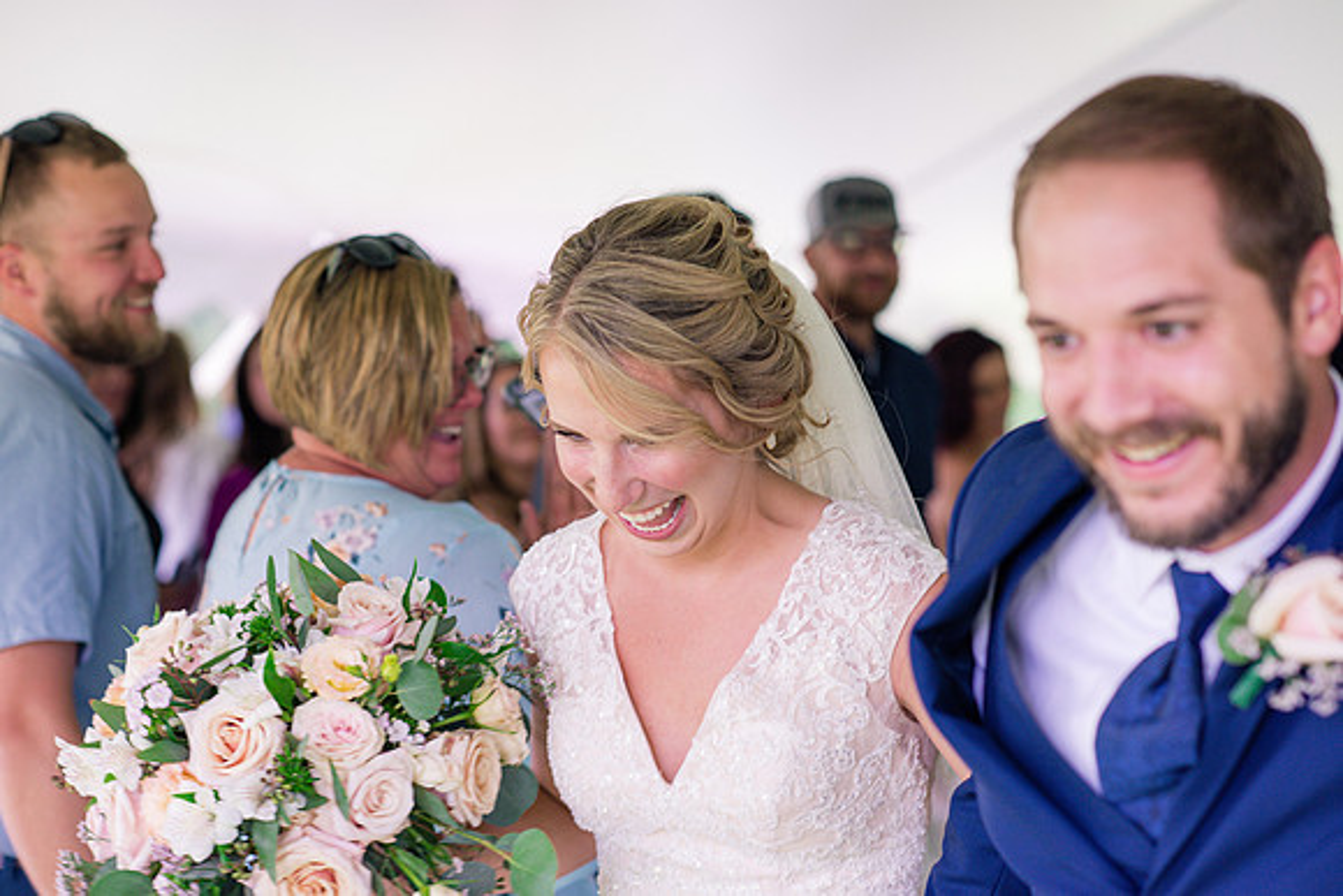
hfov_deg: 23.9
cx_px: 672
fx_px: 3172
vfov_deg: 16.1
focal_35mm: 85
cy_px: 448
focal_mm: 85
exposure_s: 1/250
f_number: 3.2
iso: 500
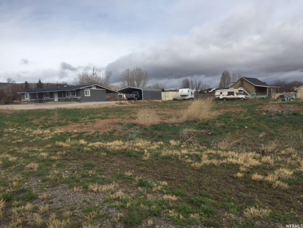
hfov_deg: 61.7
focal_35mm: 29
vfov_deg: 48.2
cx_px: 152
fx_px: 254
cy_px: 114
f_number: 2.2
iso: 32
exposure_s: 1/2326
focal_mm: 4.15
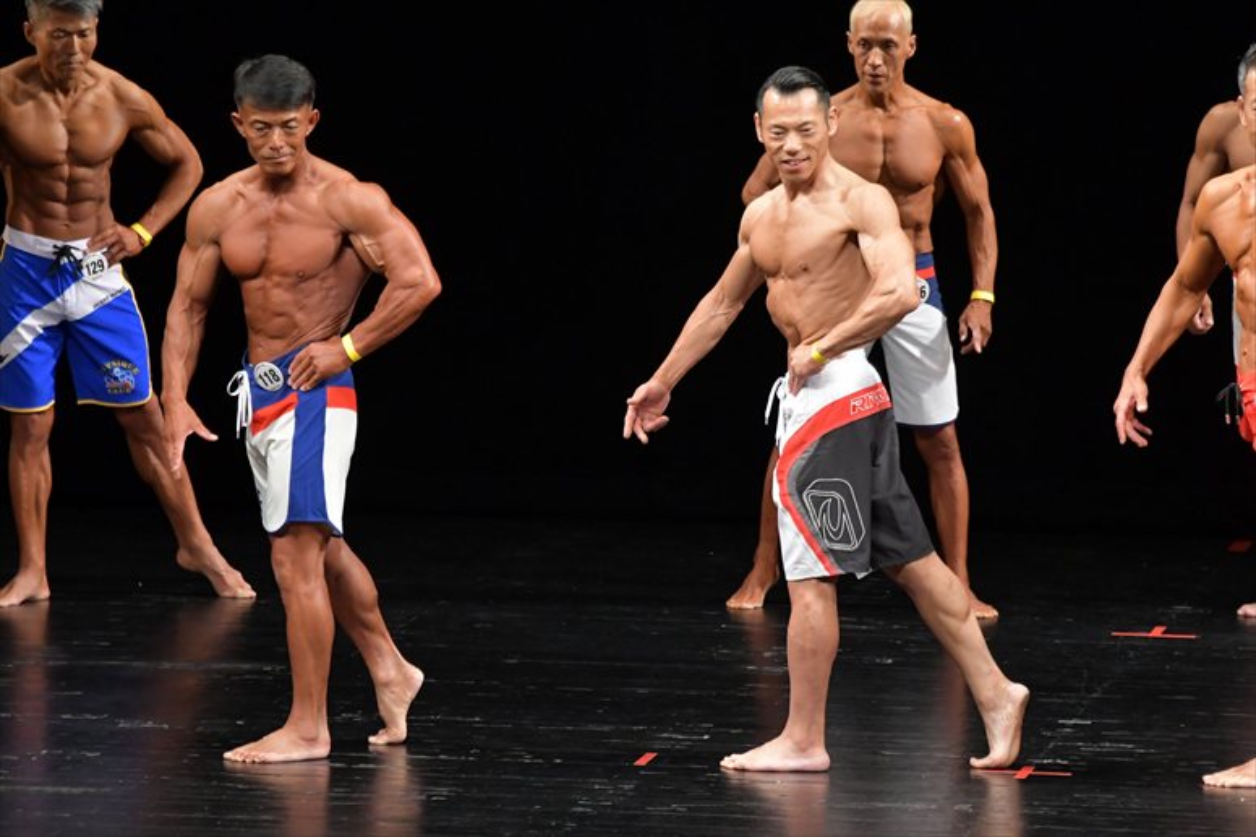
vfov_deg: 4.8
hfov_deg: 7.2
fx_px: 9939
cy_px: 418
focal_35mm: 285
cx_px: 628
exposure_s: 1/400
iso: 3200
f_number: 5.6
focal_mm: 190
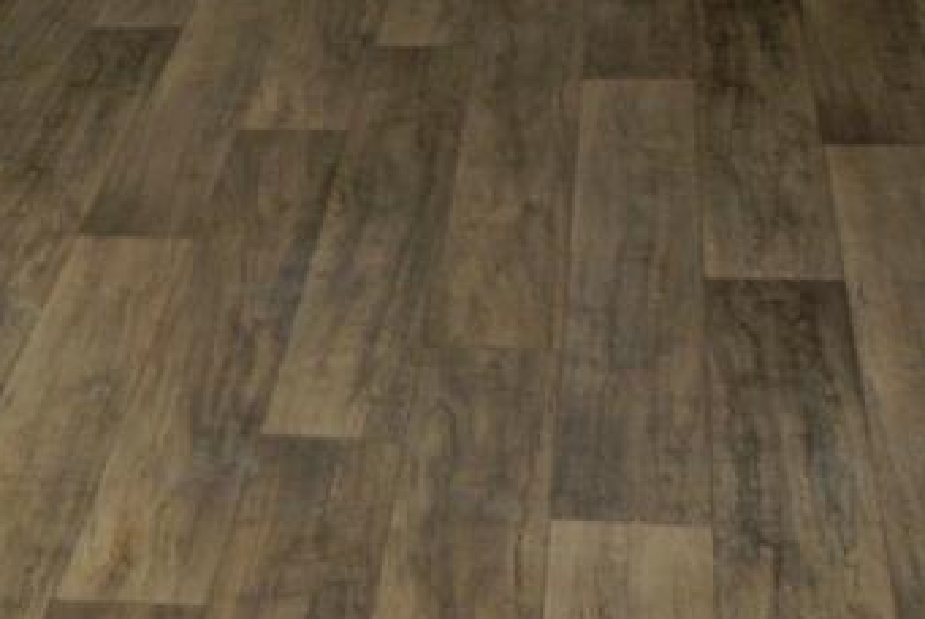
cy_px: -369
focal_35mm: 78
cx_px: 149
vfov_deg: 15.8
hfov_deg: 25.4
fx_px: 2006
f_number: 3.7
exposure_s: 1/30
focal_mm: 4.5
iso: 220
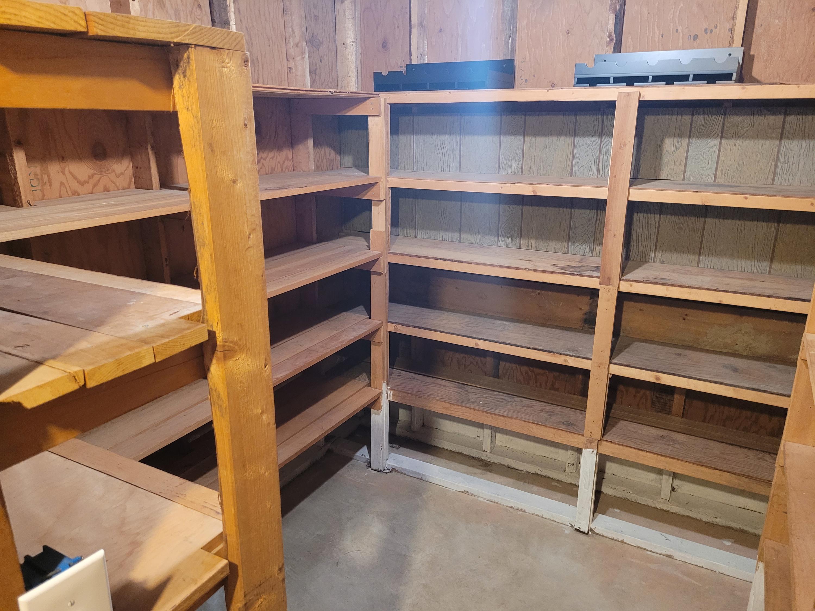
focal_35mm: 26
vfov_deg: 53.1
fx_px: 612
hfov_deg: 67.3
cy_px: 306
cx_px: 408
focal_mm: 5.4
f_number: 1.8
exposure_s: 1/29
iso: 640
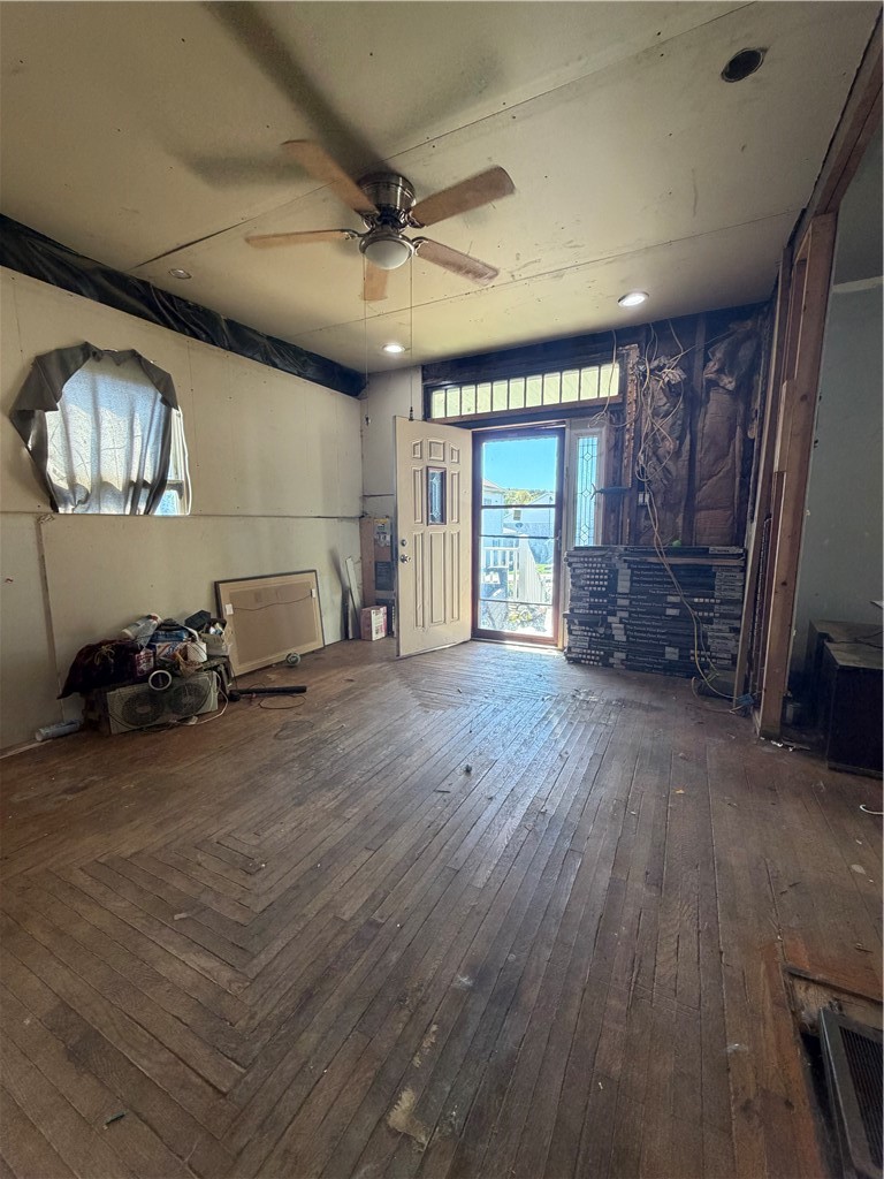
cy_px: 590
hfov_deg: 85.7
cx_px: 442
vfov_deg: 102.1
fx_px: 477
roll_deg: +0.2
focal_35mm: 14
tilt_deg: -7.8
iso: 320
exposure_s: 1/120
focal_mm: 2.22
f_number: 2.2
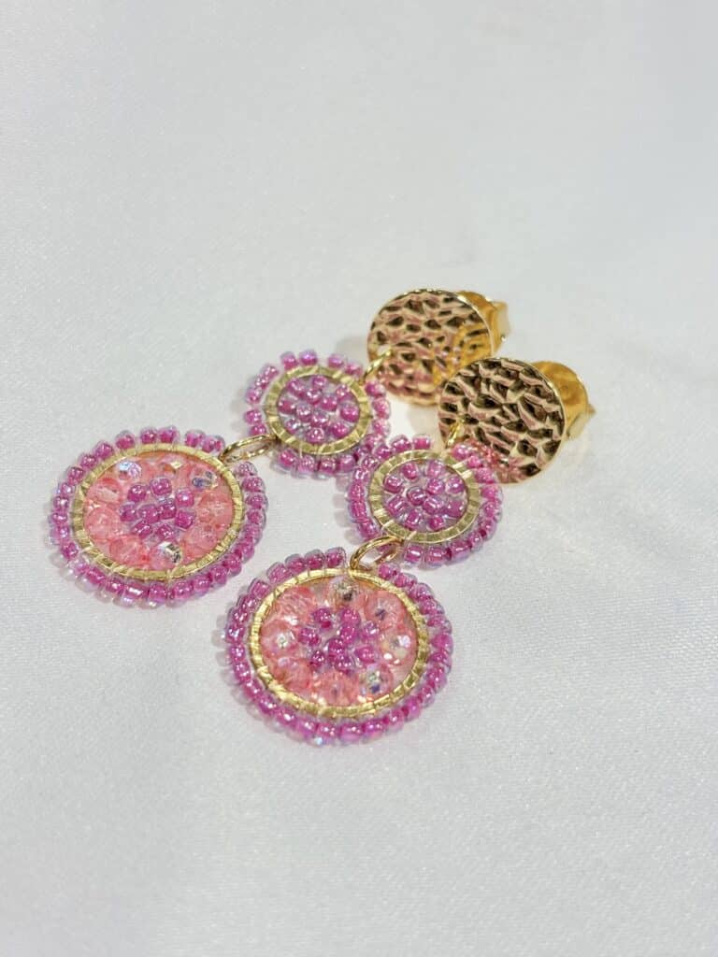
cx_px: 359
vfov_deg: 36.8
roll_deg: +4.5
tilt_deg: -37.6
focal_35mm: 52
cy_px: 478
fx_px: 1438
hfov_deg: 28.0
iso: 32
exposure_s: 1/247
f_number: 1.6
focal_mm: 5.96
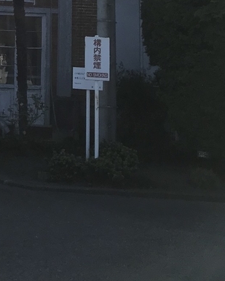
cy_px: -60
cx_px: -81
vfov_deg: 20.9
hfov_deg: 16.9
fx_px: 707
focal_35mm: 85
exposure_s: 1/1953
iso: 20
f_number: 1.8
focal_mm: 3.99
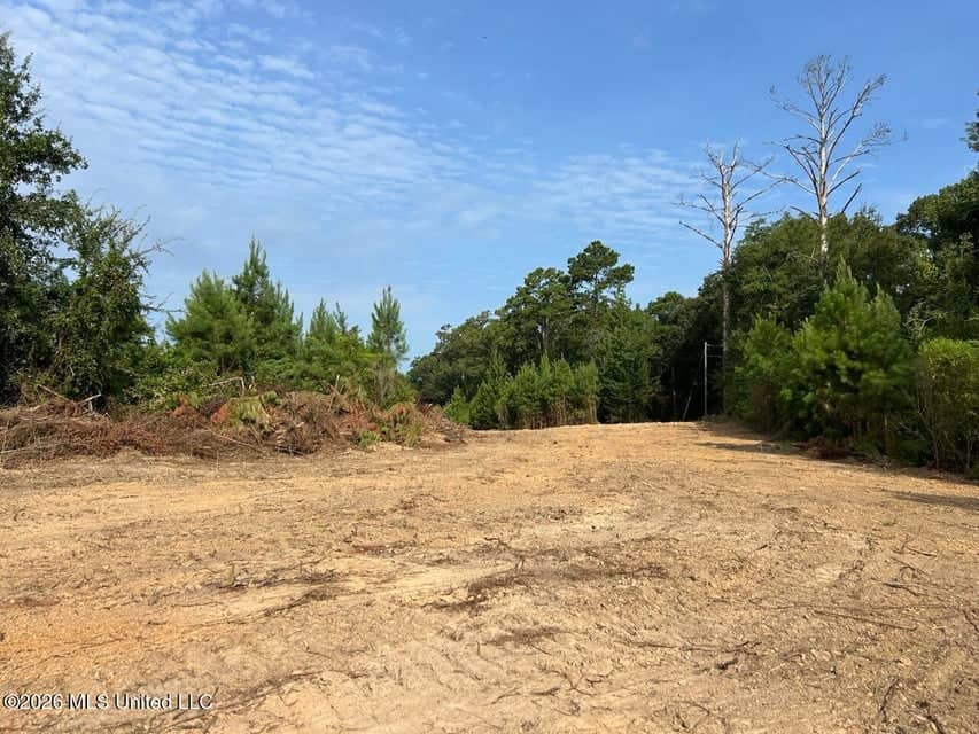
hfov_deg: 67.3
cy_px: 367
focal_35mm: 26
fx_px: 735
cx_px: 490
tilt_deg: +4.9
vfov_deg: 53.1
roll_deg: +2.7
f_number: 1.5
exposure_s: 1/4115
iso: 50
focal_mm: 5.7
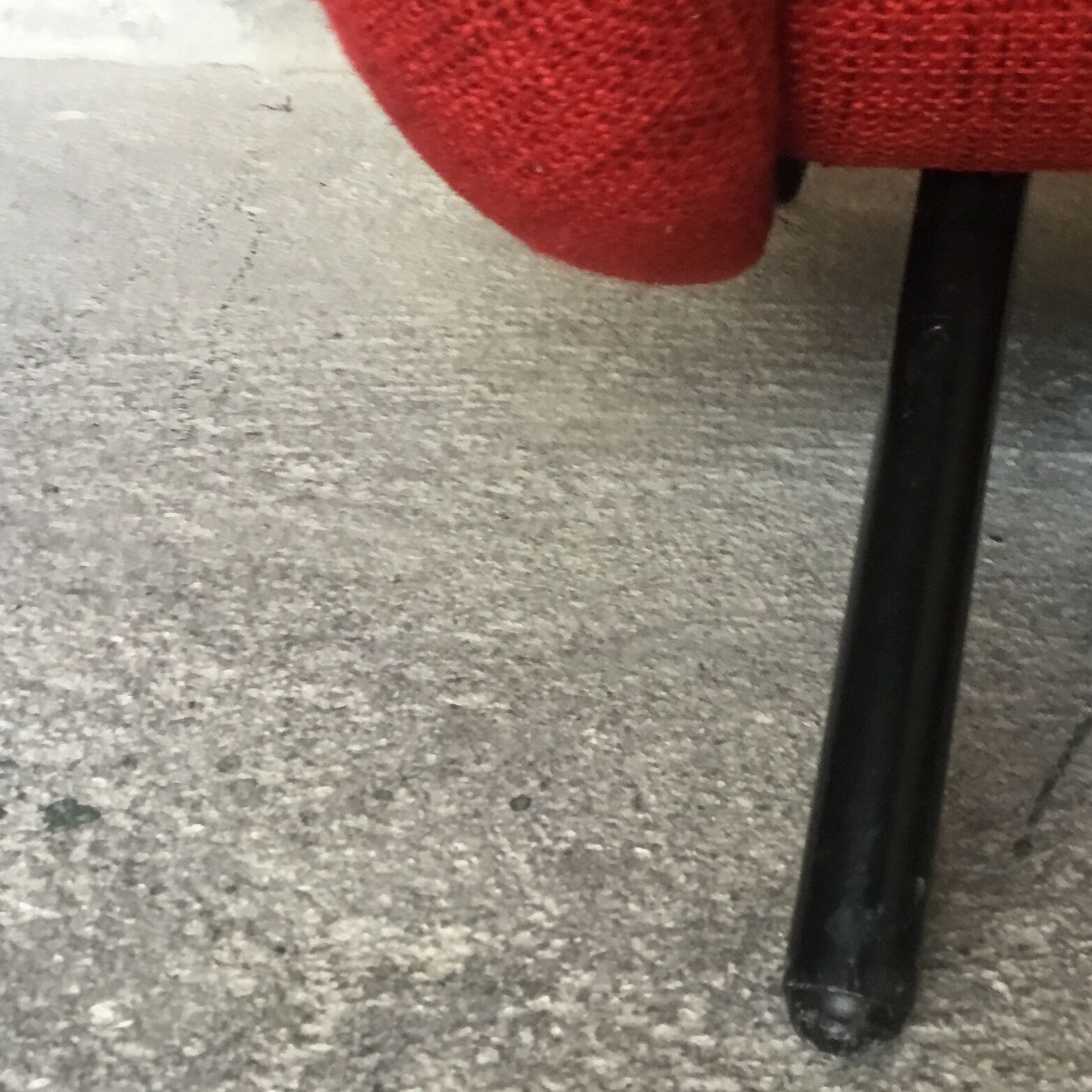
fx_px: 2034
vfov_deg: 29.0
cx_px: 775
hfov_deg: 29.7
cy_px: 134
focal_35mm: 57
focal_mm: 3.3
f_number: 2.4
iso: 160
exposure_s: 1/33
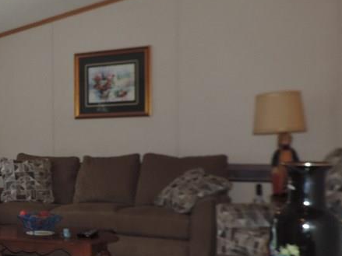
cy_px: 165
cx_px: -33
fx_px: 553
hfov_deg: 30.7
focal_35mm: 56
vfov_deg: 26.0
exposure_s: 1/30
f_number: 3
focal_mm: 4.3
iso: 200
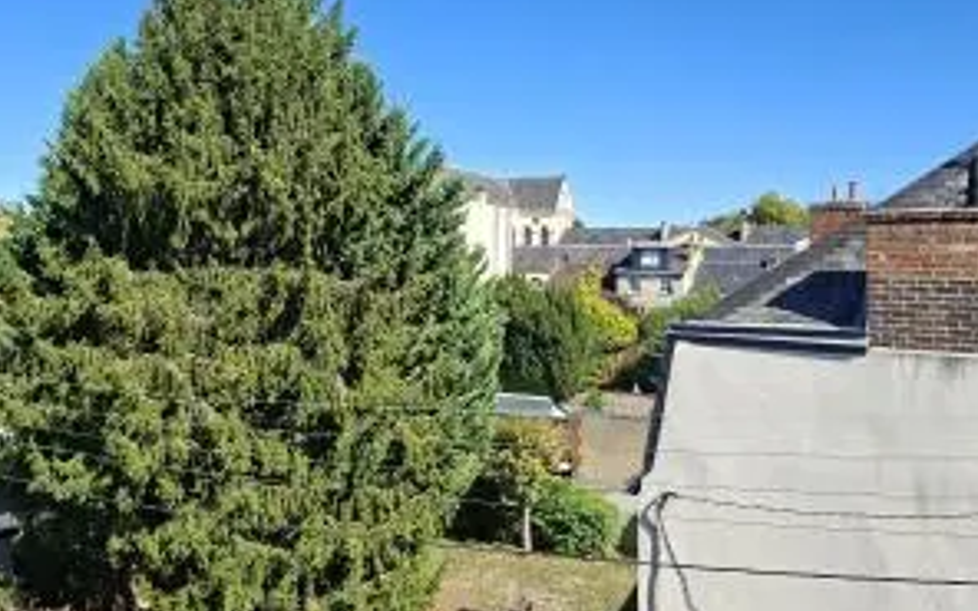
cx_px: 489
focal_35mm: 33
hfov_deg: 58.1
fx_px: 880
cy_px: 221
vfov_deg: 38.0
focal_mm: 5.54
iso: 50
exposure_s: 1/1364
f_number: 1.8
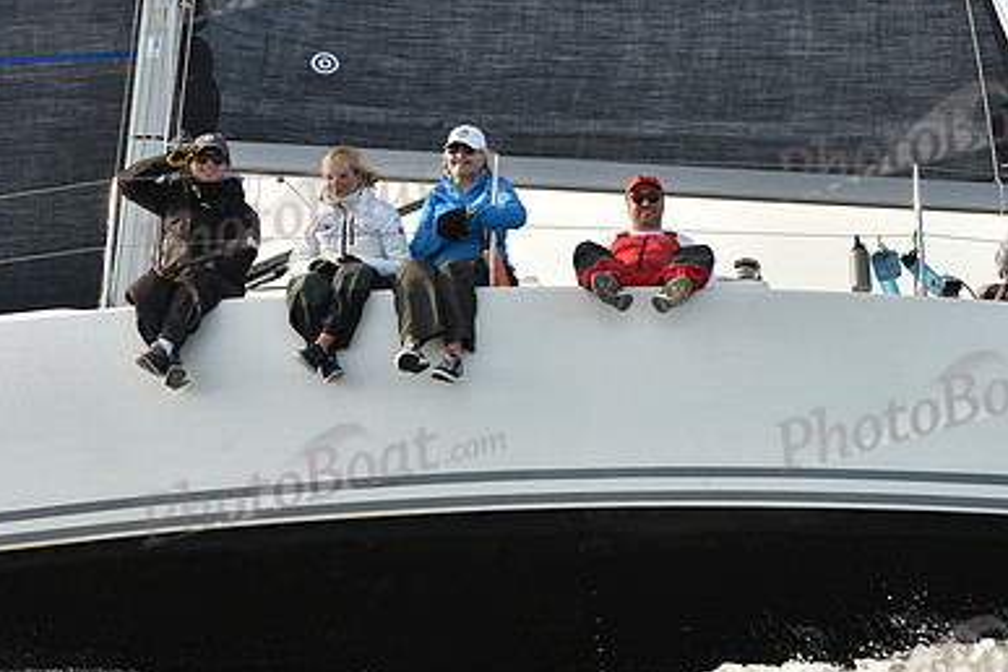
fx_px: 2940
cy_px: 306
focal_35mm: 105
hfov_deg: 19.4
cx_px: 643
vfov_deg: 13.0
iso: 250
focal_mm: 70
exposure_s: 1/320
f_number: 9
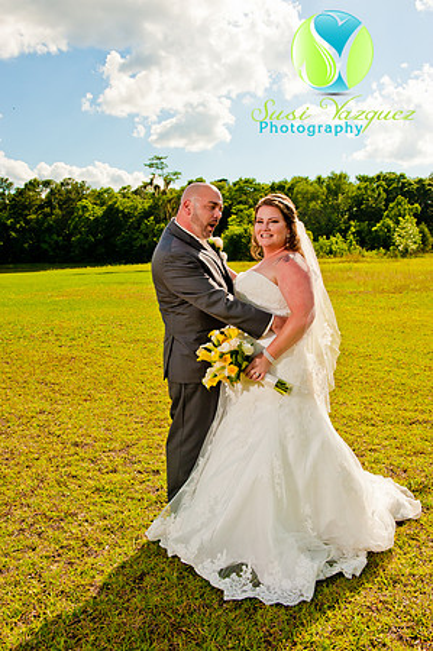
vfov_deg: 58.8
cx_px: 216
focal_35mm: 32
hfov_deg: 41.0
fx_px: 579
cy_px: 326
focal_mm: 32
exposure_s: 1/4000
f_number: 7.1
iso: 800
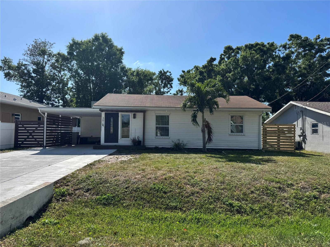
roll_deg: -0.9
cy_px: 124
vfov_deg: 56.8
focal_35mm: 24
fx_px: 229
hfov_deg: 71.6
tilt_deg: +1.1
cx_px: 165
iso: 80
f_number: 1.78
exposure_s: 1/4950
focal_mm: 6.76
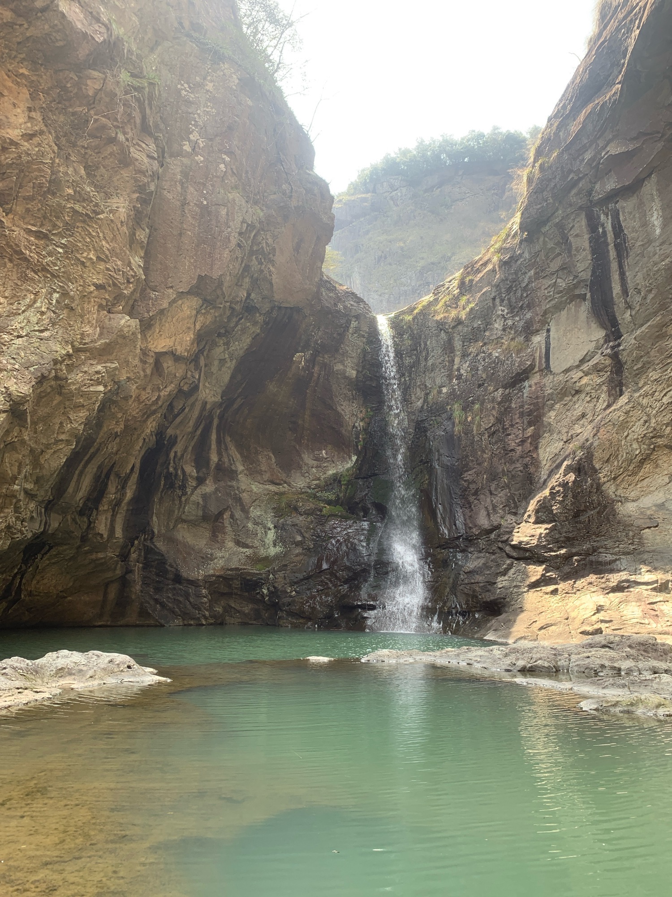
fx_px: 673
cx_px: 336
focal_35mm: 26
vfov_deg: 67.3
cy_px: 448
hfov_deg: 53.1
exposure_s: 1/139
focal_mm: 4.25
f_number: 1.8
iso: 25
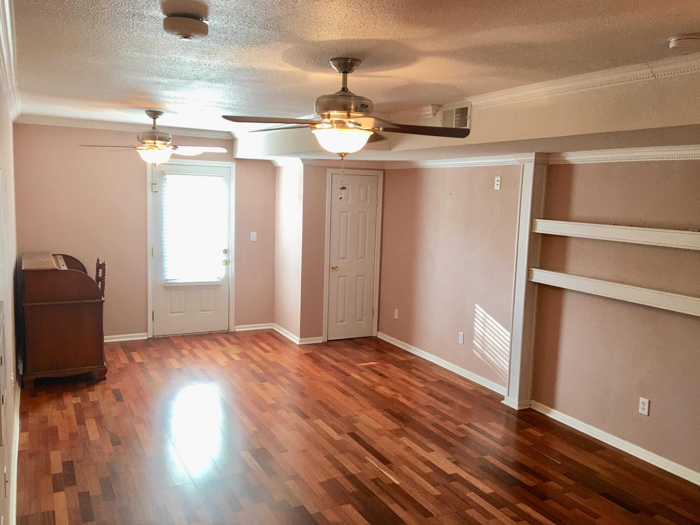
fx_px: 586
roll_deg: -1.1
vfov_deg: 48.2
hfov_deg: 61.7
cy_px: 262
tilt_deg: -6.7
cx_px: 350
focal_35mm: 29
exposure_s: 1/15
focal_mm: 4.15
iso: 32
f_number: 2.2
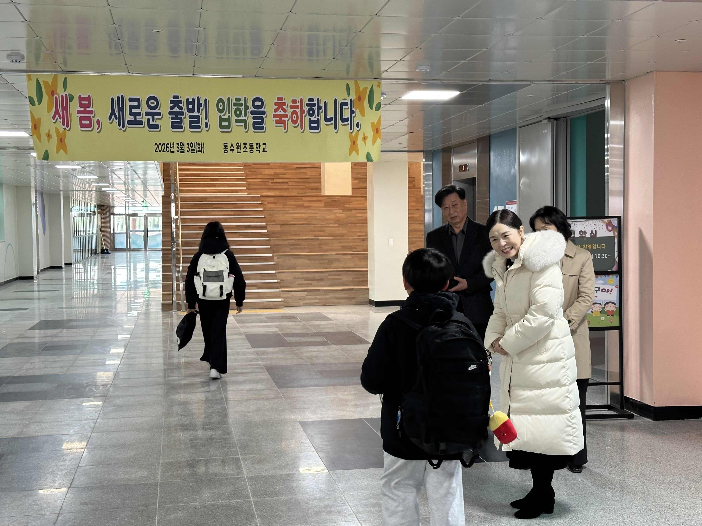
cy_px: 263
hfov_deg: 39.7
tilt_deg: -1.8
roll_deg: +1.5
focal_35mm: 48
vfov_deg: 30.3
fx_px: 973
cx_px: 351
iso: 125
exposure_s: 1/60
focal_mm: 6.86
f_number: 1.78
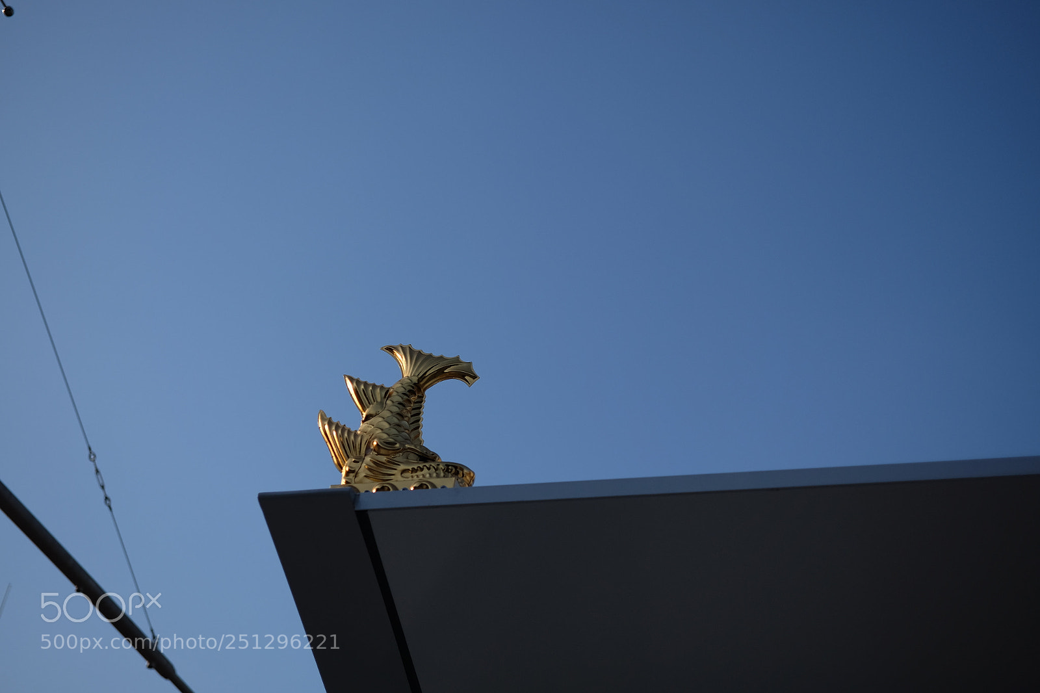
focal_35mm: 48
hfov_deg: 41.1
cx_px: 520
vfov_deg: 28.1
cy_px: 346
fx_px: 1386
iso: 200
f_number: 2.2
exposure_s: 1/6000
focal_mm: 32
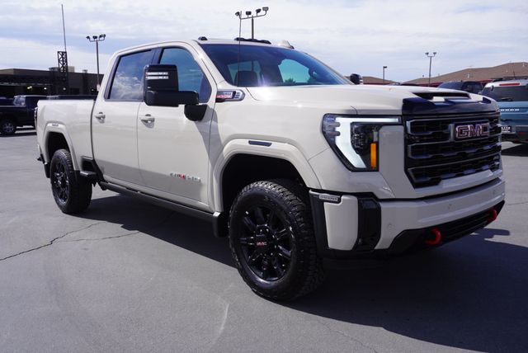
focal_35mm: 32
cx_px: 264
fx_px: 462
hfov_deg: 59.4
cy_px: 176
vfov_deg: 41.8
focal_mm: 21
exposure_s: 1/250
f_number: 8
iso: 100
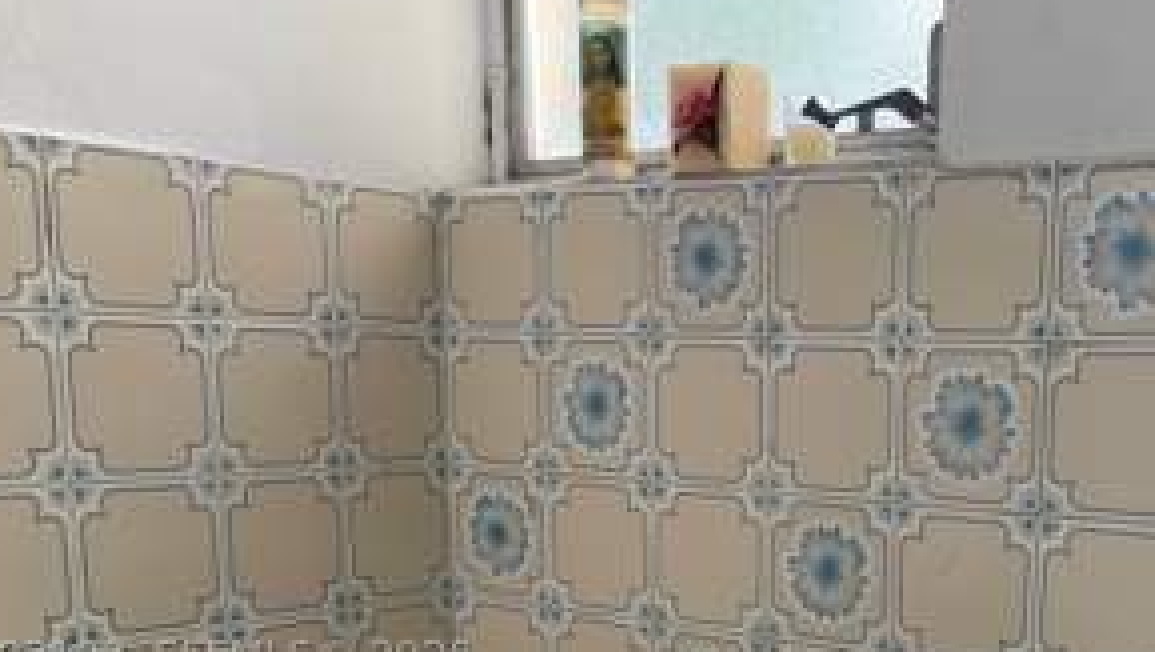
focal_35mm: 47
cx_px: 839
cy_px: 656
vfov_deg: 24.3
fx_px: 1440
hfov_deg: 42.6
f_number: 1.6
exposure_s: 1/60
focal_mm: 5.1
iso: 125
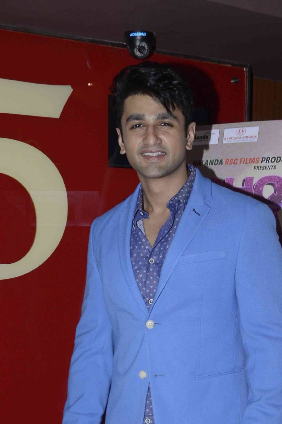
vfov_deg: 30.0
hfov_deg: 21.3
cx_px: 220
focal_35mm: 63
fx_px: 742
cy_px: 410
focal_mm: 18
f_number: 7.1
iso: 400
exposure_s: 1/160
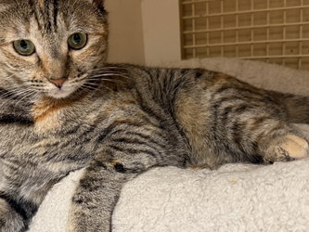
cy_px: 124
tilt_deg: -13.7
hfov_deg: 51.3
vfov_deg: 39.7
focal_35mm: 36
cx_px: 149
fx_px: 321
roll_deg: +3.6
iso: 400
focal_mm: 6.76
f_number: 1.78
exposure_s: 1/60
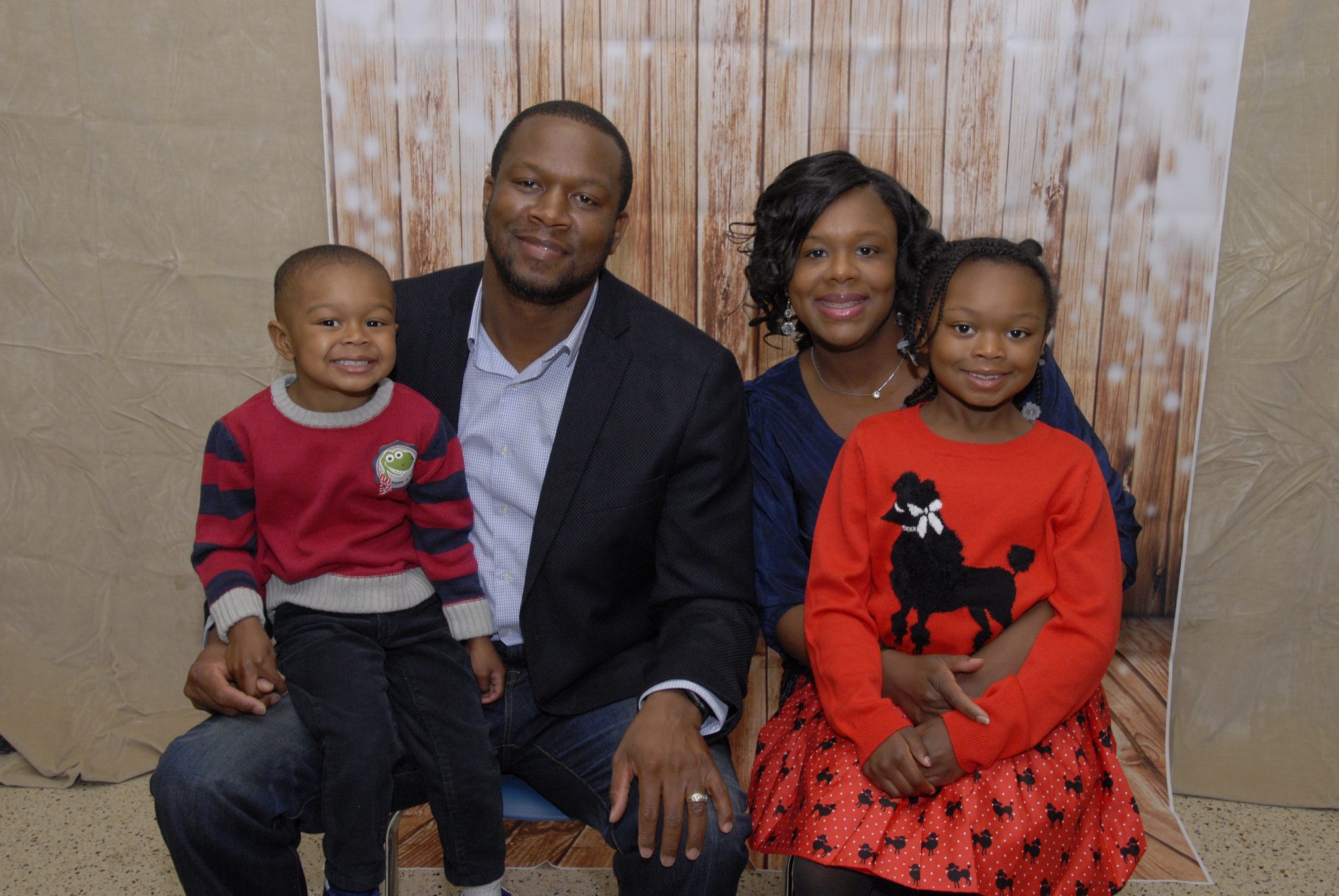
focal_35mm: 40
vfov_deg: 33.1
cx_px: 670
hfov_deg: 47.9
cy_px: 448
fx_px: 1508
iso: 500
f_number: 10
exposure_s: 1/80
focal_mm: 27
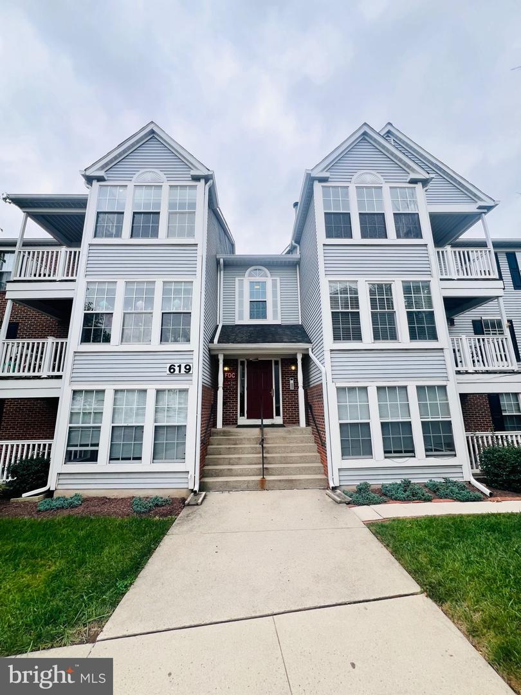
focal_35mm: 13
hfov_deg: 89.9
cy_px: 348
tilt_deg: +11.4
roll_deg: +0.6
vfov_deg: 106.2
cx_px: 260
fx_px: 261
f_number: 1.8
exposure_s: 1/430
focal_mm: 1.57
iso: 32
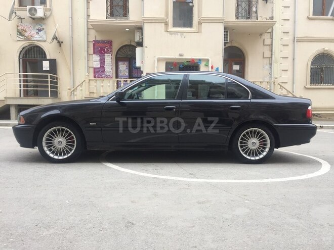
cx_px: 167
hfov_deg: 61.7
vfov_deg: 48.2
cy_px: 125
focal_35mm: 29
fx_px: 280
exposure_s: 1/335
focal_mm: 4.15
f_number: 2.2
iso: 32
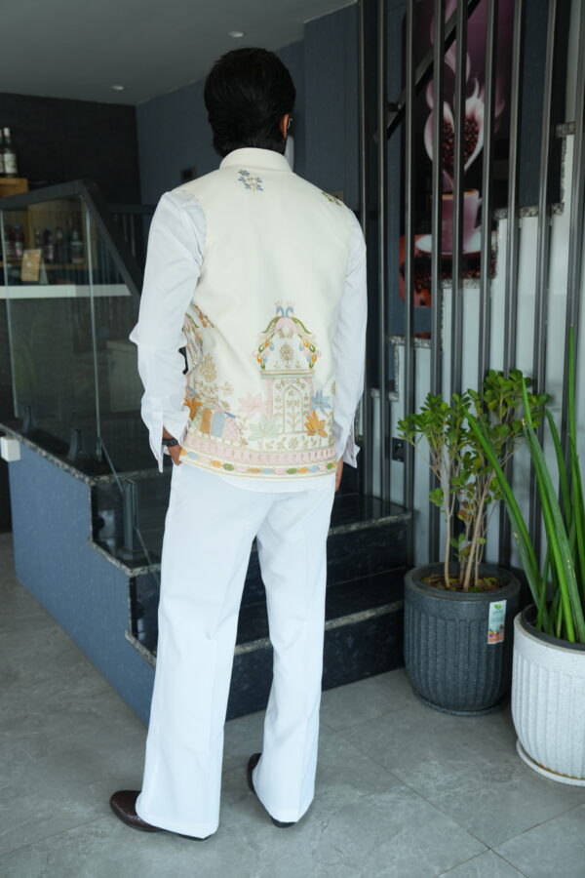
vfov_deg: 54.4
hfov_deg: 37.9
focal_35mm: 35
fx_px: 853
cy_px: 439
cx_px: 292
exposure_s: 1/125
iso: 500
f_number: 4
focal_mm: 35
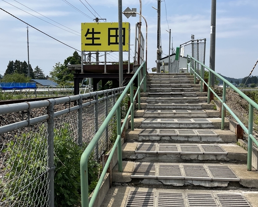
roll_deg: +0.6
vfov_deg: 34.2
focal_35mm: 44
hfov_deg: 42.0
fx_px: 336
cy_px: 102
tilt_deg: -3.1
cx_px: 117
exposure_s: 1/5848
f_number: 1.6
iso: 50
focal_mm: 5.1
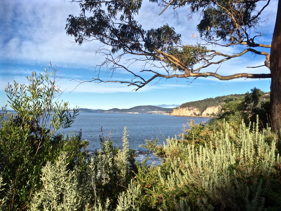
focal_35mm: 30
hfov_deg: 60.0
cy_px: 106
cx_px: 140
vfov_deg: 46.8
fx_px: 244
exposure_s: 1/2160
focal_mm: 4.12
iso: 40
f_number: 2.2
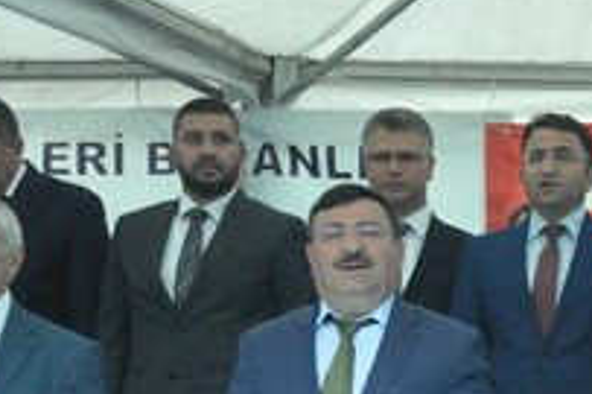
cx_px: 749
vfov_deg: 11.1
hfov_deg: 16.4
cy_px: 585
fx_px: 1955
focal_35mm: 119
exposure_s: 1/2500
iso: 3200
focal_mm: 24
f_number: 6.3
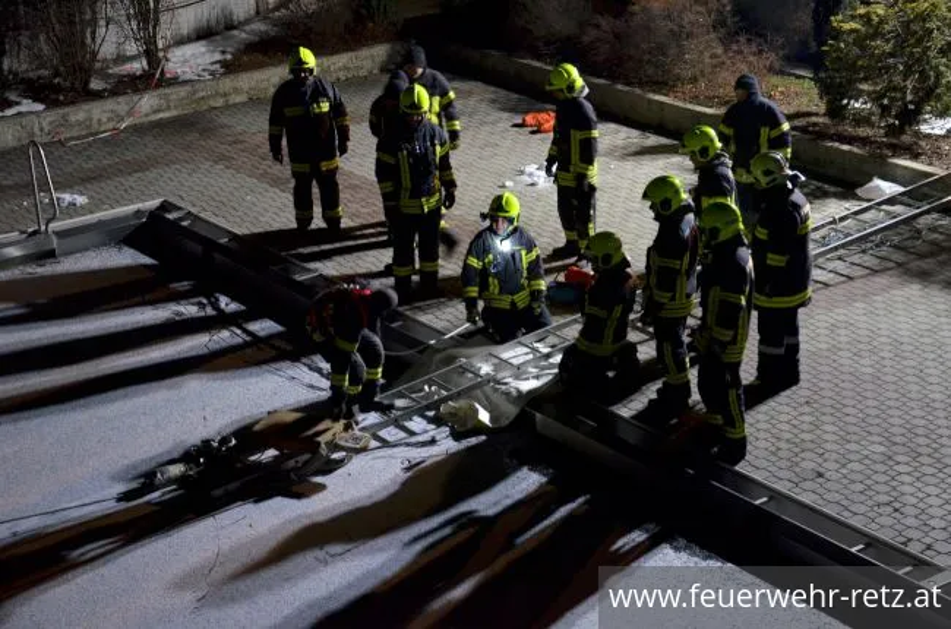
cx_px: 476
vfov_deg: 18.8
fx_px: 1897
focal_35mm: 72
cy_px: 314
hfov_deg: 28.1
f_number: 4.8
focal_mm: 48
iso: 3200
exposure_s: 1/25
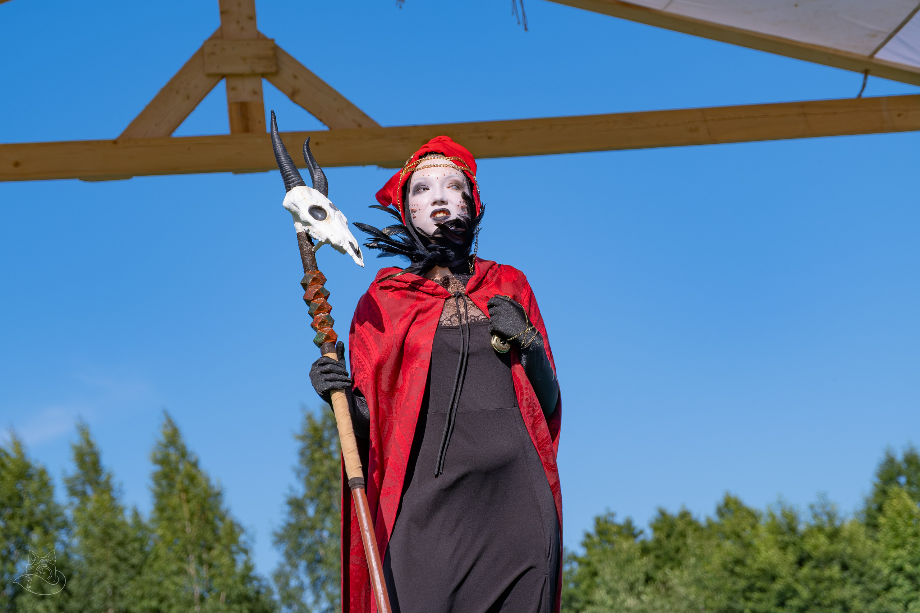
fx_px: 2729
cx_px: 435
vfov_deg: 12.8
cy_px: 219
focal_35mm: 107
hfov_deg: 19.1
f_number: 4
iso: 160
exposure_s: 1/1600
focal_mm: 55
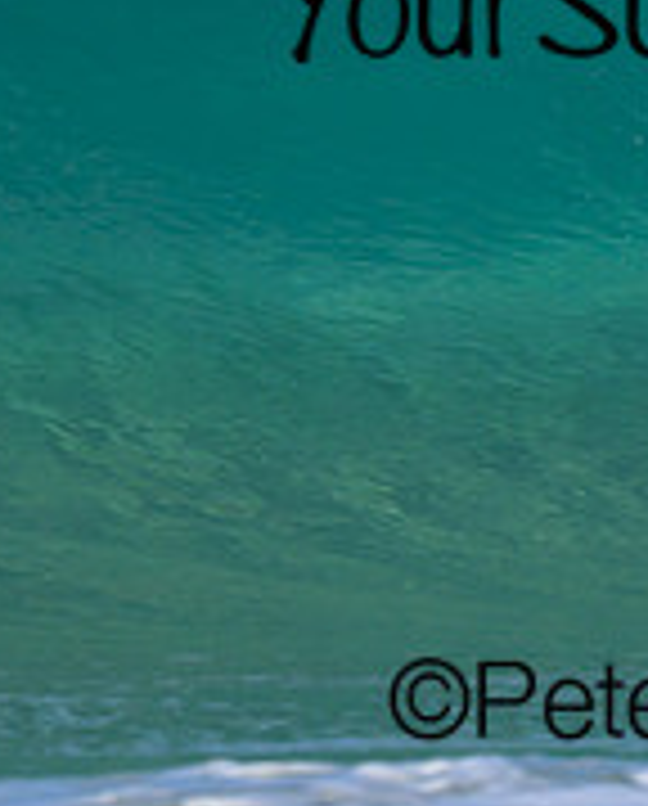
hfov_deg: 0.5
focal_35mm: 3341
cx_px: 620
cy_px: -167
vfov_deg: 0.6
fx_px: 79822
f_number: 6.3
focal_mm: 800
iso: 250
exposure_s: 1/2000
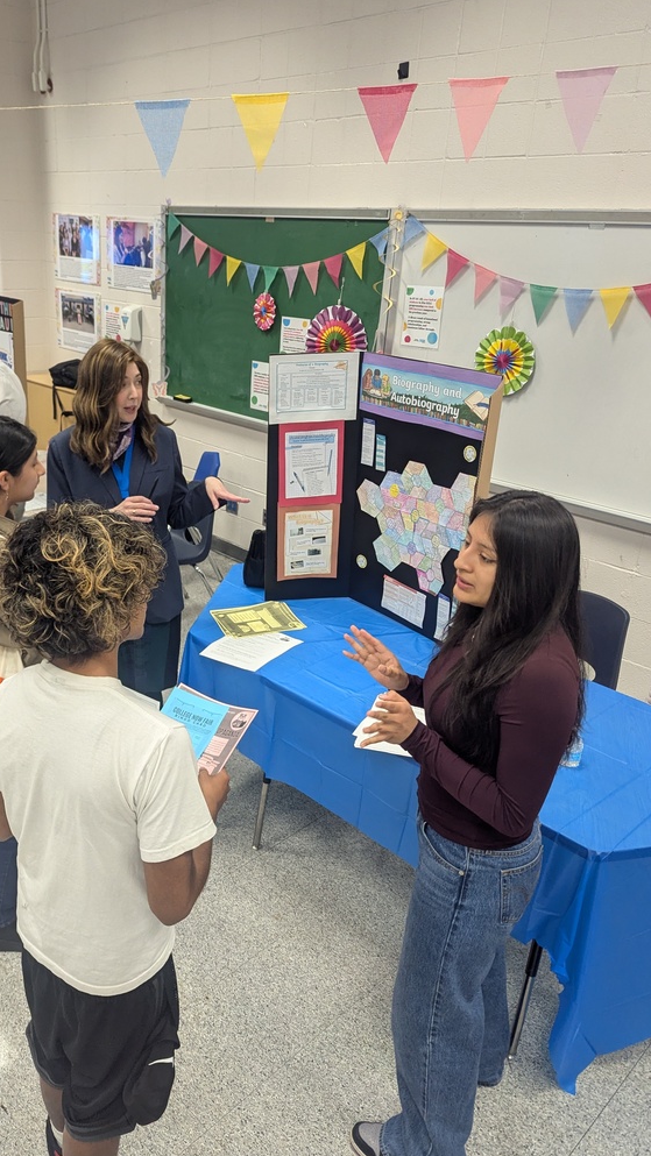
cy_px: 566
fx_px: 828
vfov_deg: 69.8
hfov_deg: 42.2
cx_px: 206
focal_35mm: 27
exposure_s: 1/120
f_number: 1.85
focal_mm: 6.81
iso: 388
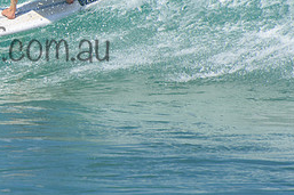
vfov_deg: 1.0
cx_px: -11
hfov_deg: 1.5
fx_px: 11050
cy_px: 35
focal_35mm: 1354
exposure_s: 1/2000
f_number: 5.6
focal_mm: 400
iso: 280
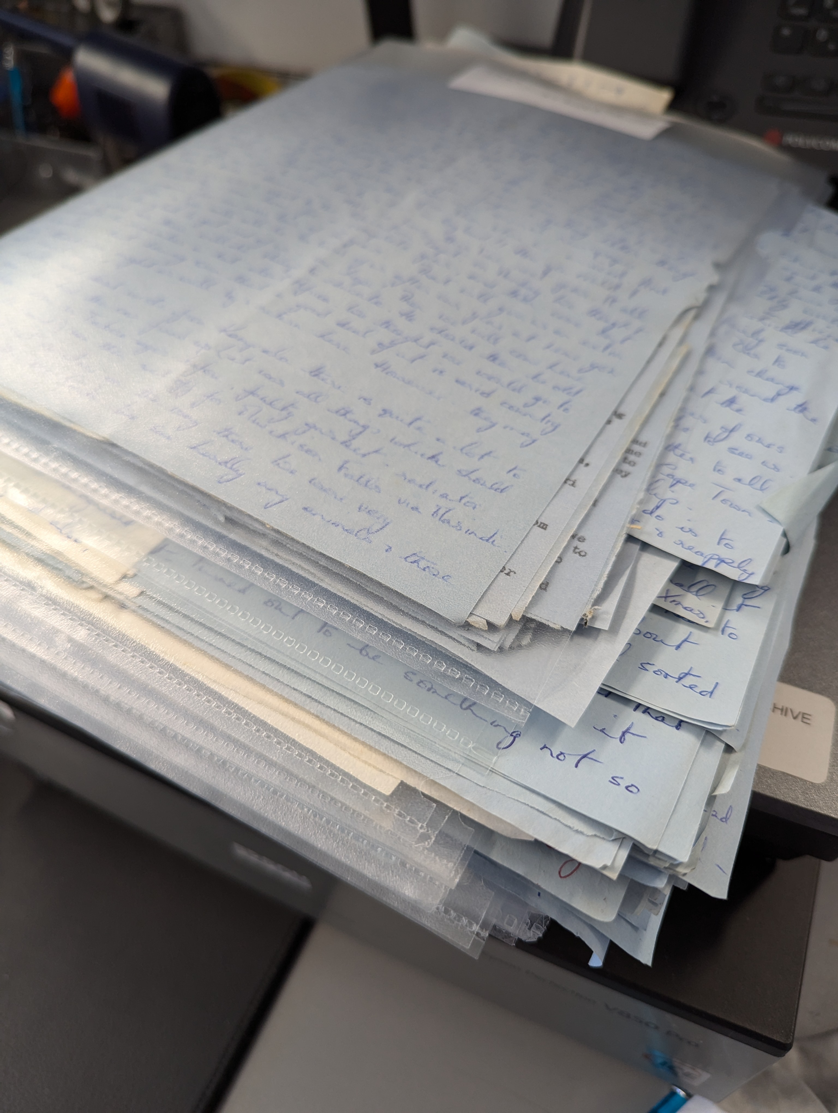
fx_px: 773
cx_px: 419
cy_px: 556
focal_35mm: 24
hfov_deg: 56.9
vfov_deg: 71.5
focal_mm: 6.81
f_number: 1.85
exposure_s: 1/100
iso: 188
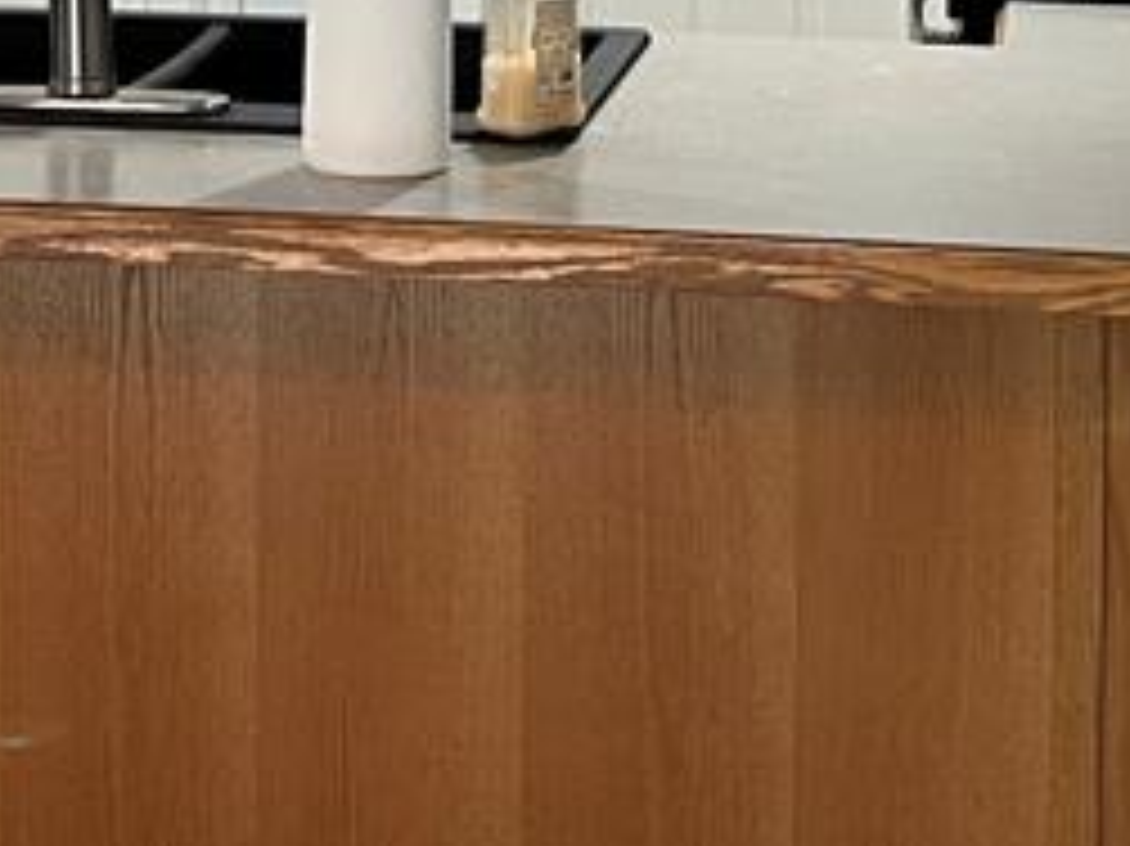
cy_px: -418
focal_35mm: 106
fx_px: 3459
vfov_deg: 13.2
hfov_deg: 18.5
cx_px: 392
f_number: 1.6
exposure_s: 1/60
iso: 125
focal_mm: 5.1
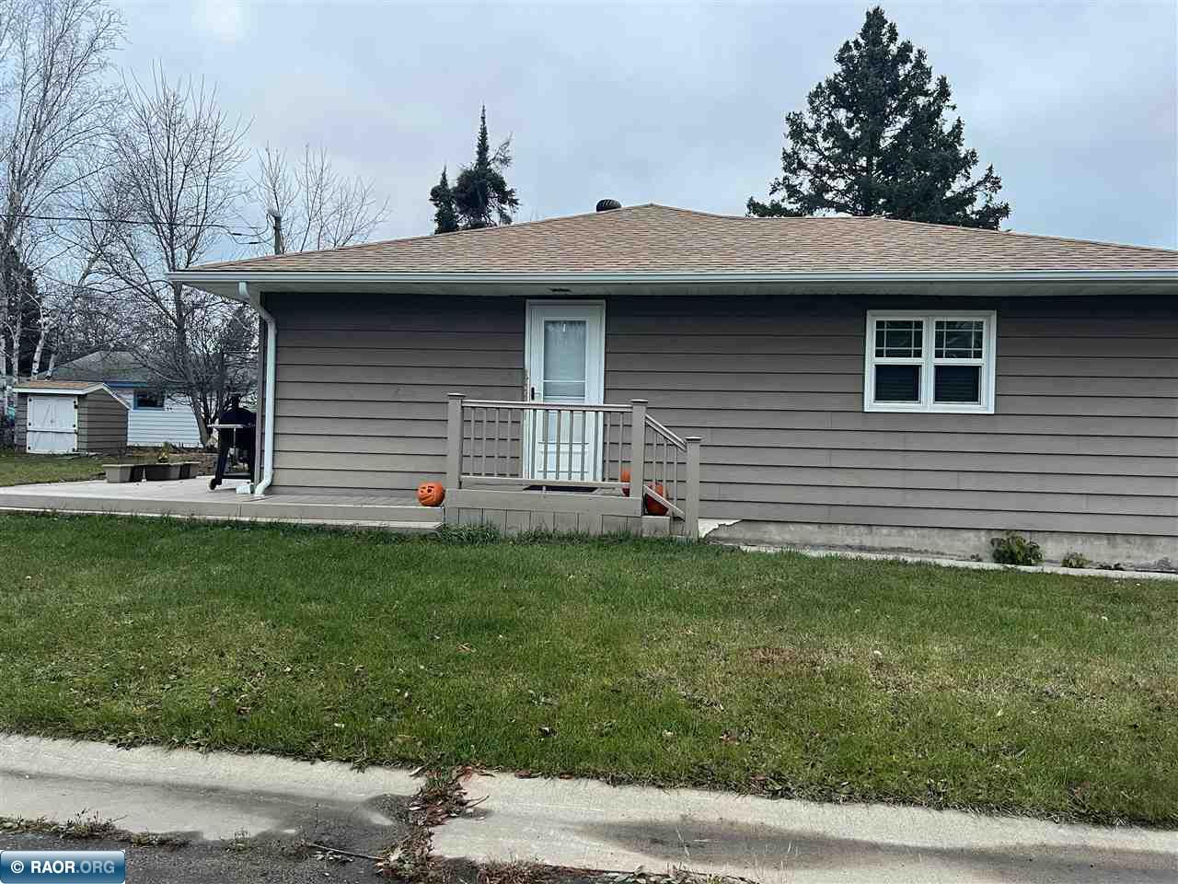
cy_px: 442
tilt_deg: +0.1
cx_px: 589
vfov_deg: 53.1
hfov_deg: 67.3
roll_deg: -1.4
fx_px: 885
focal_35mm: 26
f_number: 1.5
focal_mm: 5.7
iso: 125
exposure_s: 1/60
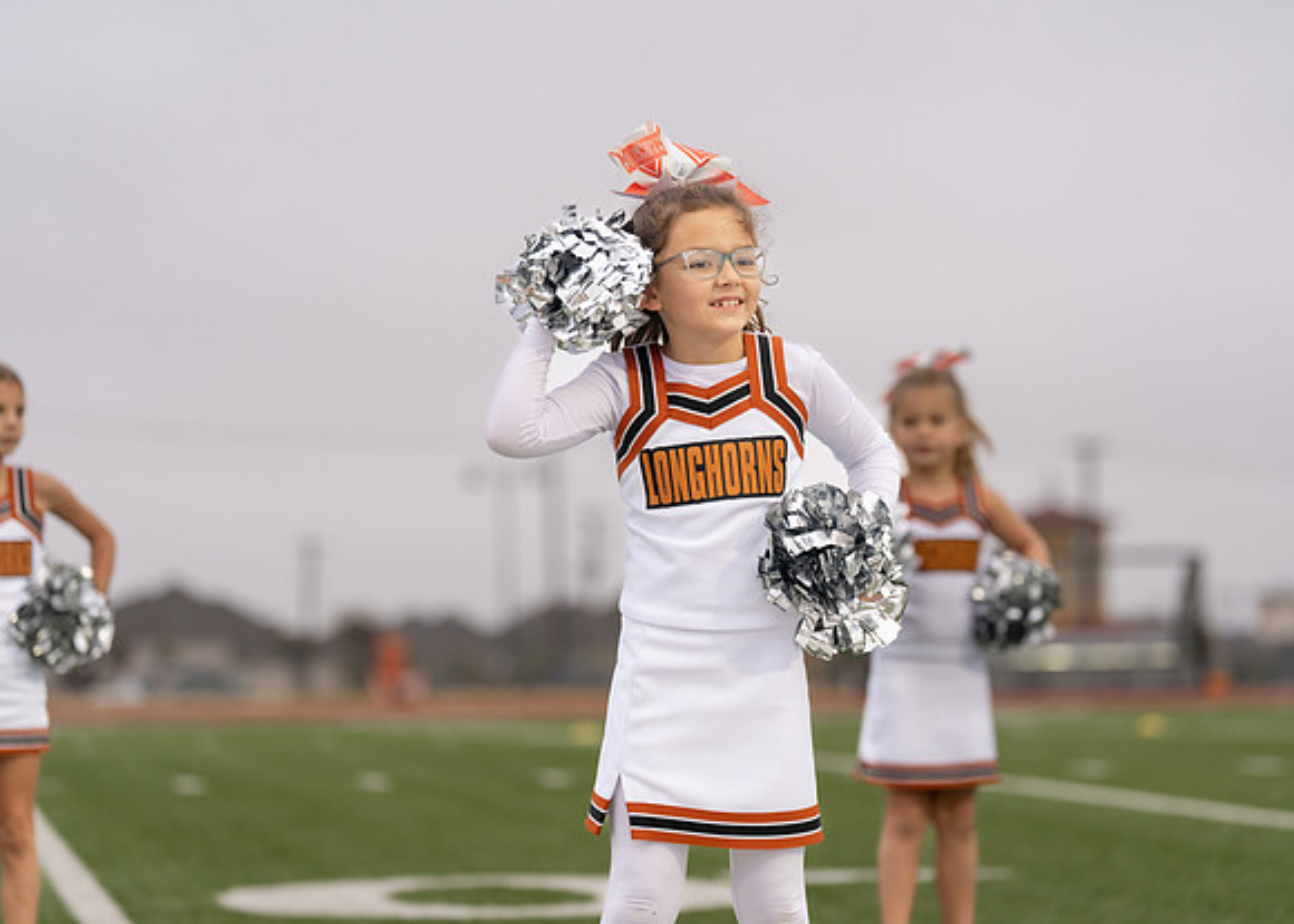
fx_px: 4543
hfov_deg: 16.2
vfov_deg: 11.6
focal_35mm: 124
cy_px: 462
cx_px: 647
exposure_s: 1/1000
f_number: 2.8
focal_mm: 118
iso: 500
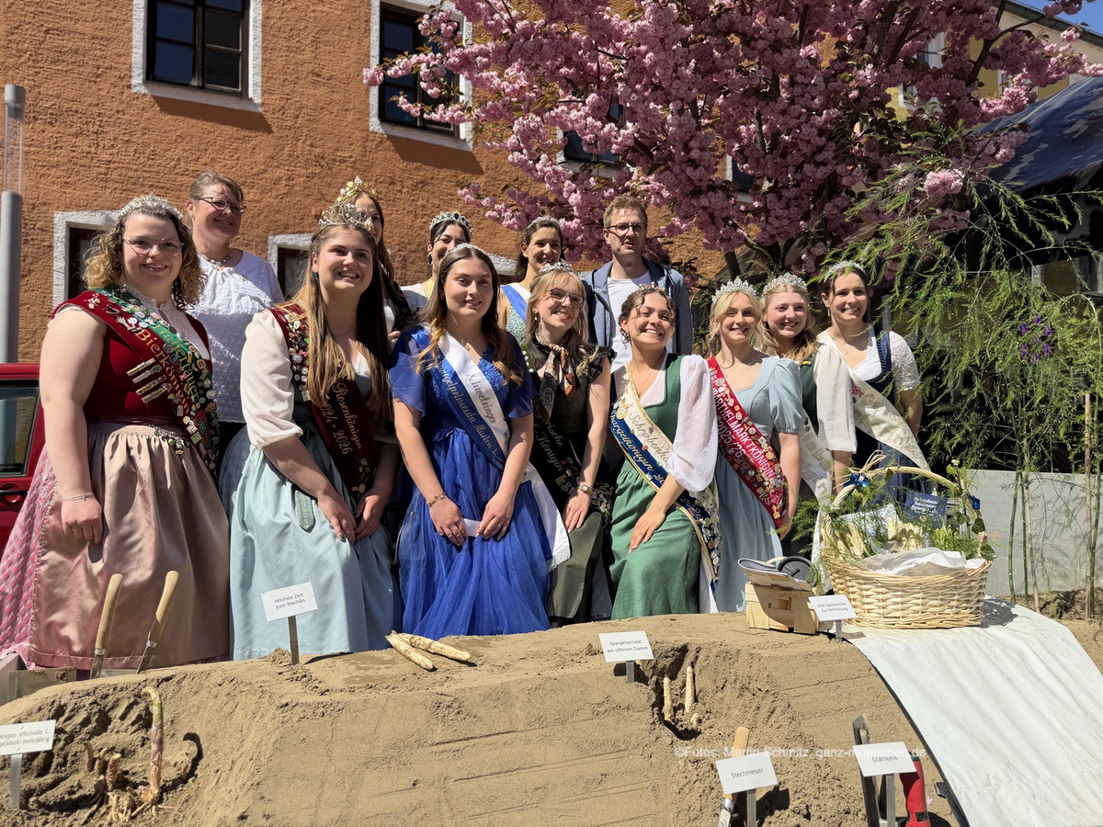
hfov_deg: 71.6
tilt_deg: +4.1
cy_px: 414
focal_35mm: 24
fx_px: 765
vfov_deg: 56.8
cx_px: 552
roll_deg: +0.3
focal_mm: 6.76
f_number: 1.78
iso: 80
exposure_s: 1/4405
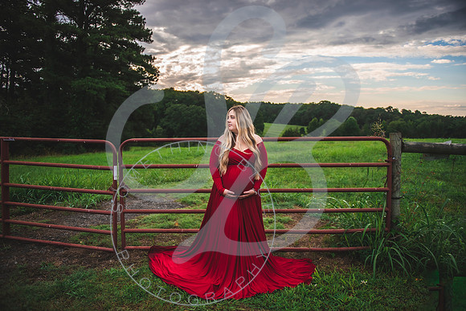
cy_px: 156
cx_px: 234
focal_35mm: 24
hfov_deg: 73.3
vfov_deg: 52.8
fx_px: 313
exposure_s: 1/1000
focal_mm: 24
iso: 200
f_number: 2.8
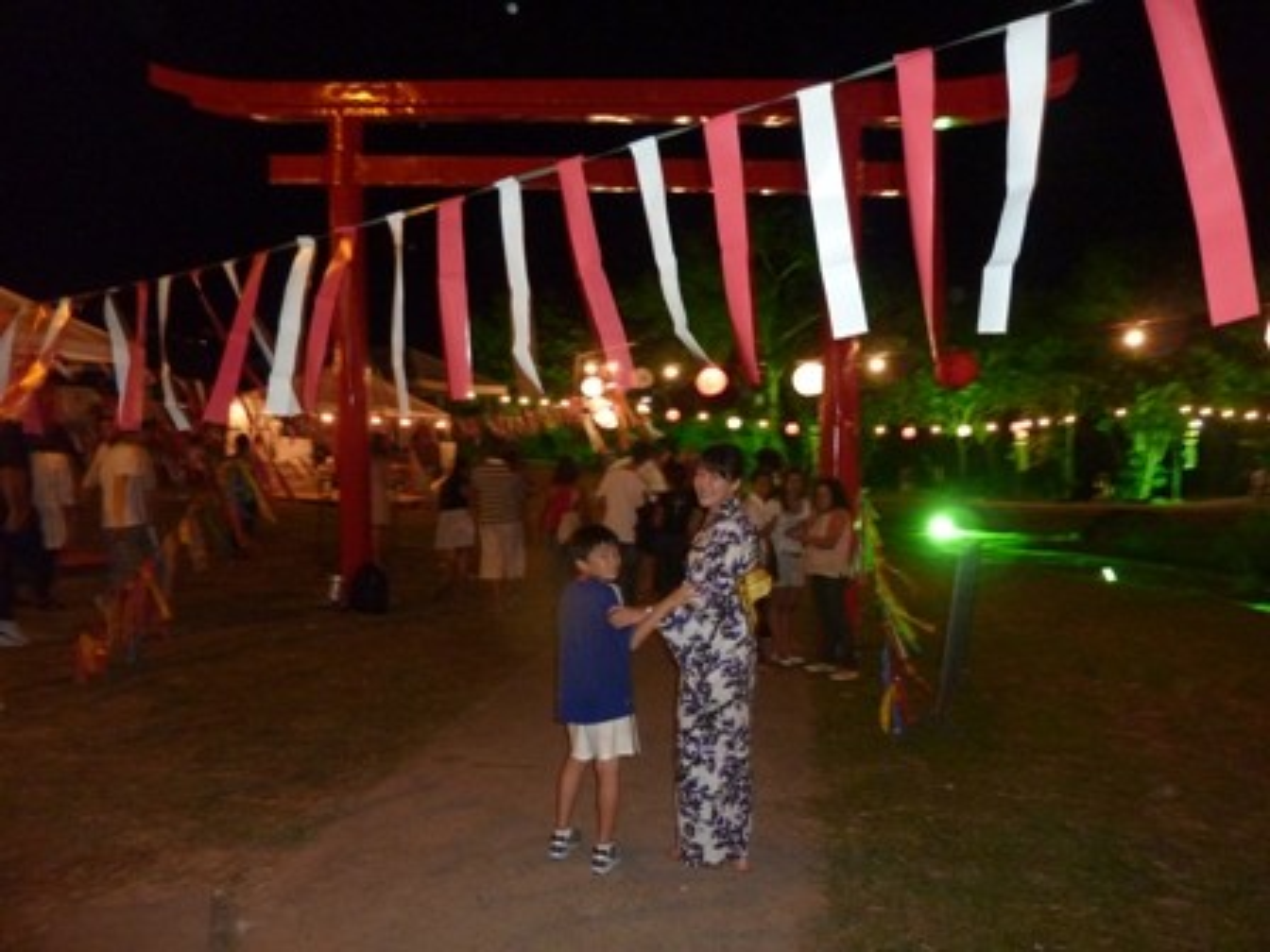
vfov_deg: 54.9
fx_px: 917
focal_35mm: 25
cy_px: 476
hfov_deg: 69.4
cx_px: 635
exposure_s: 1/8
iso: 320
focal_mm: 4.1
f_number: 3.3
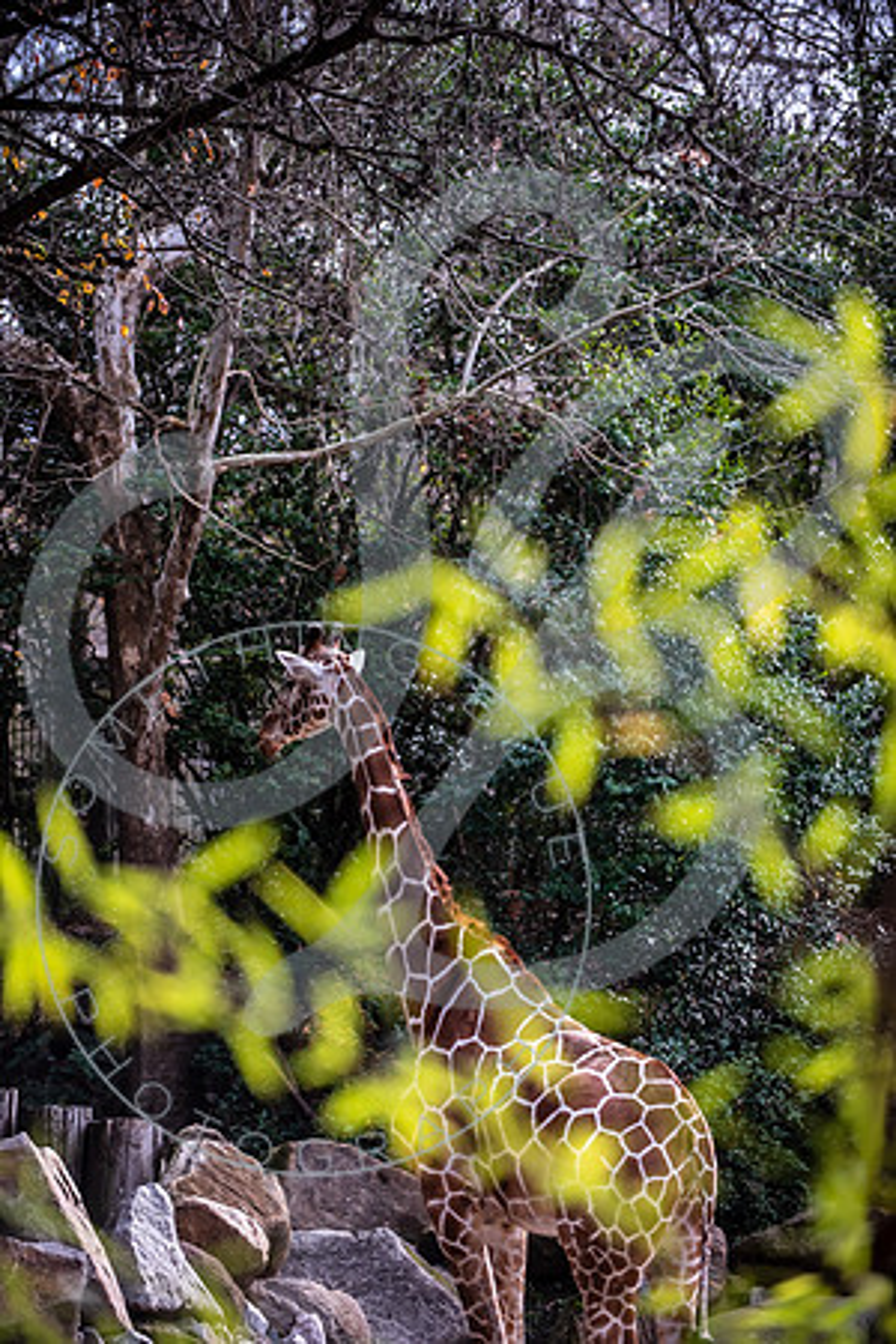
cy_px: 672
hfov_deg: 10.2
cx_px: 448
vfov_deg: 15.2
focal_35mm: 135
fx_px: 5040
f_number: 2.8
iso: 200
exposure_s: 1/1600
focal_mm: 135
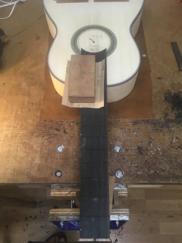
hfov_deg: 48.2
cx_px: 91
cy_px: 122
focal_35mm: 29
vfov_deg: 61.7
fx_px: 203
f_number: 2.2
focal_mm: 4.15
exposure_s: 1/33
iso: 80
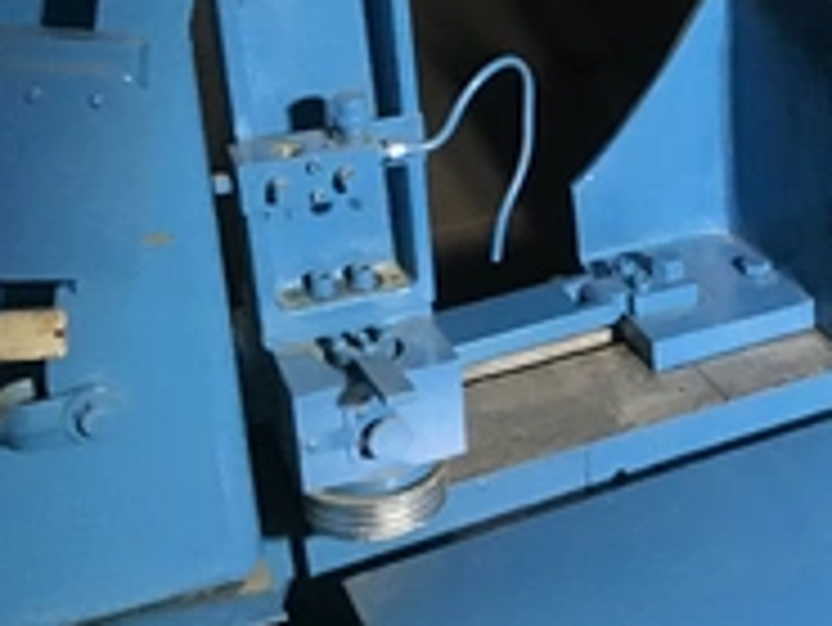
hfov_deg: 27.1
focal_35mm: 67
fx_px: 1611
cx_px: 859
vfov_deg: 21.8
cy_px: 162
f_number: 2.4
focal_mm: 3.3
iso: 160
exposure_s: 1/30
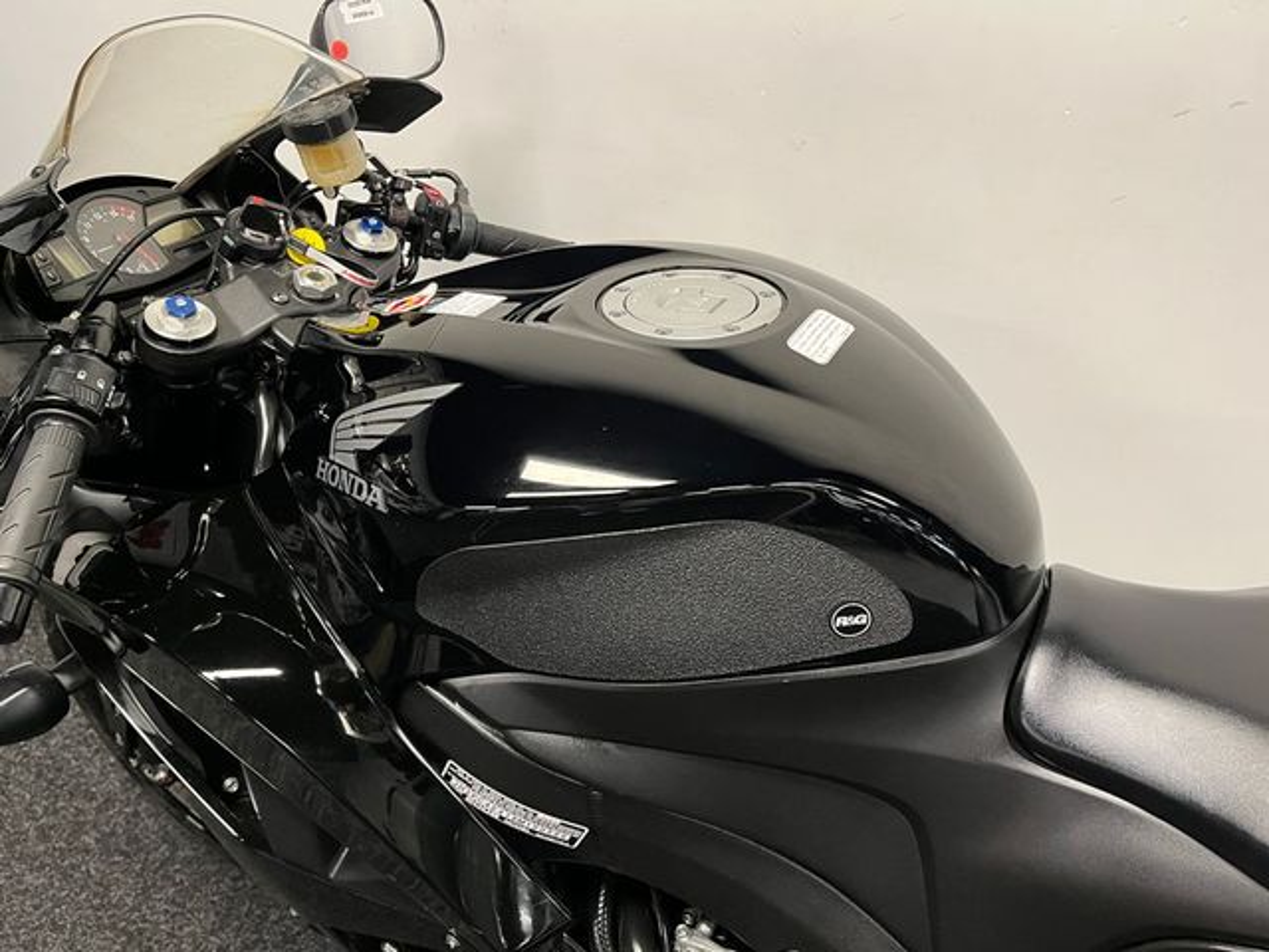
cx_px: 634
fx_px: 953
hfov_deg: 67.3
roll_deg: -0.6
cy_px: 476
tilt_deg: -30.5
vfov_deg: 53.1
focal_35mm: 26
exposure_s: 1/50
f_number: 1.6
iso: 160
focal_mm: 5.1
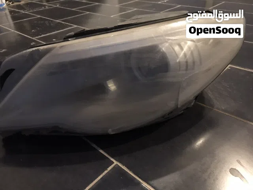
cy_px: 95
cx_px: 126
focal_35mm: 28
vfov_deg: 49.7
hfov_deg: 63.4
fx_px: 205
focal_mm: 3.99
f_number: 1.8
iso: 125
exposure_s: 1/4
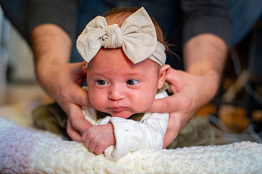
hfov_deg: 39.6
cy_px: 87
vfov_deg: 27.0
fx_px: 364
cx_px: 131
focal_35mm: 50
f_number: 3.2
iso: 1000
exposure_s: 1/60
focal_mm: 50
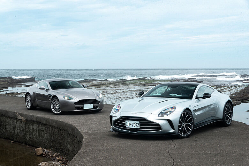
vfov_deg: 18.2
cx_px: 124
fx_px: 519
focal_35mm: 75
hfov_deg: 27.0
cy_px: 83
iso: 100
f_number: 7.1
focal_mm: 75
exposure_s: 1/30
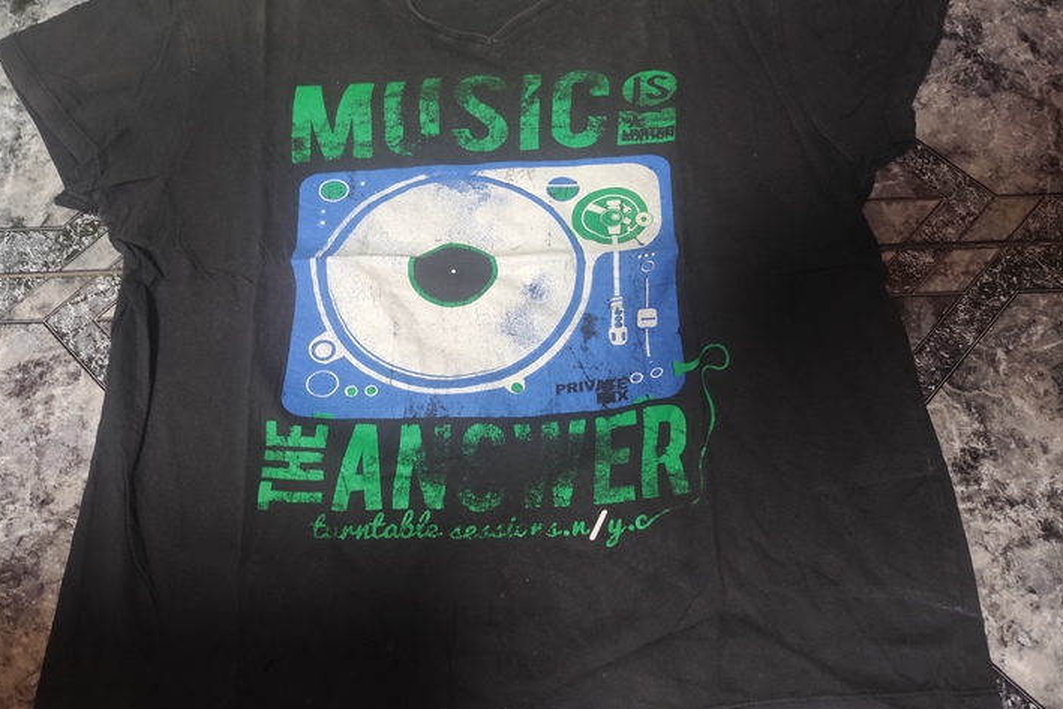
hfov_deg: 67.4
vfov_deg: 47.9
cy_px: 330
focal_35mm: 27
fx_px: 797
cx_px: 519
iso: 1250
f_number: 1.65
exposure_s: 1/20
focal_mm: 6.14
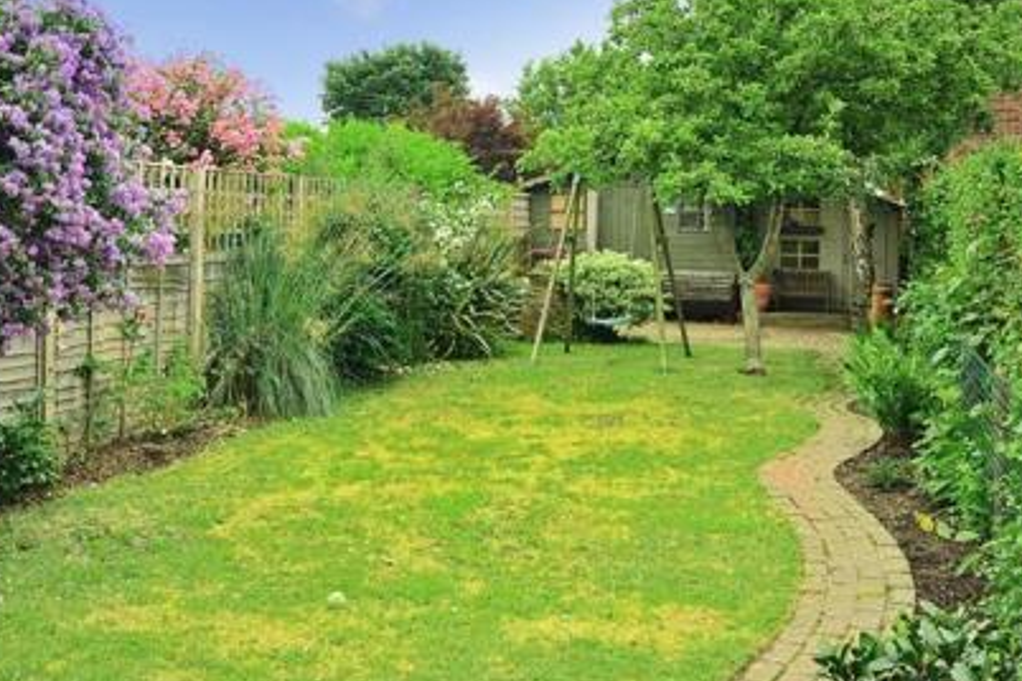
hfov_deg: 40.3
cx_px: 470
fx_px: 1391
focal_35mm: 49
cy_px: 199
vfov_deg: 27.3
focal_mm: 20
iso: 200
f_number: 7.1
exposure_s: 1/50
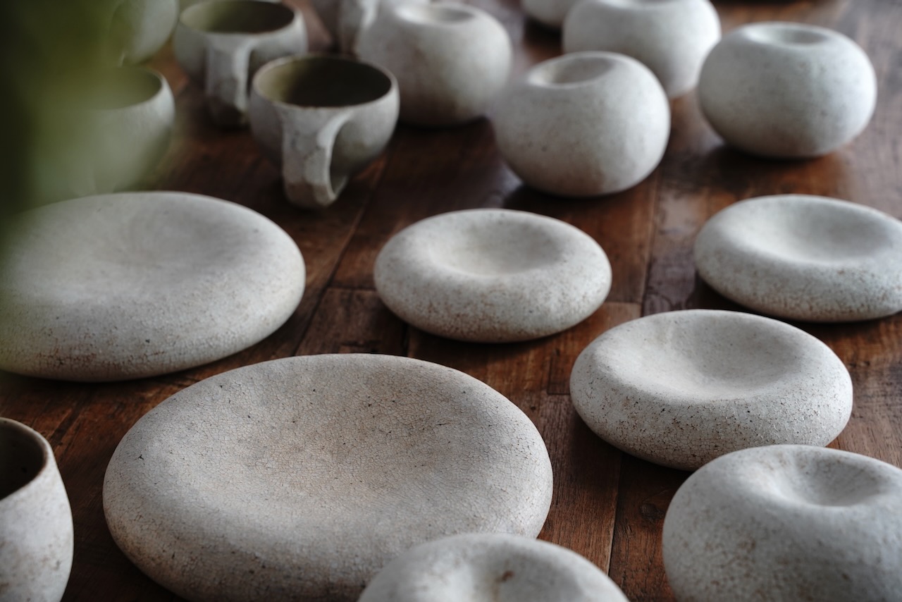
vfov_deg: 18.2
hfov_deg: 27.0
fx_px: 1879
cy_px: 301
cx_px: 451
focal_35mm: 75
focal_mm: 75
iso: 400
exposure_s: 1/30
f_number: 7.1
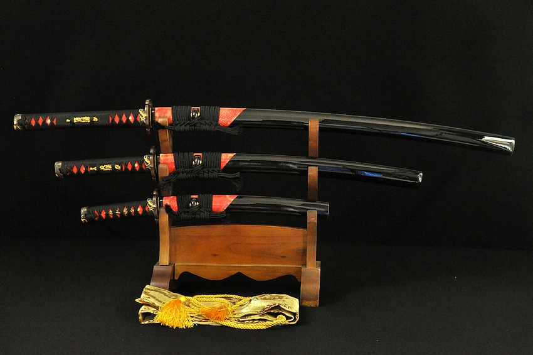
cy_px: 178
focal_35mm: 52
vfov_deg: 25.7
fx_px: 777
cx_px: 266
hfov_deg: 37.9
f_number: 16
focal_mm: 35
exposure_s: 1/30
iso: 3200
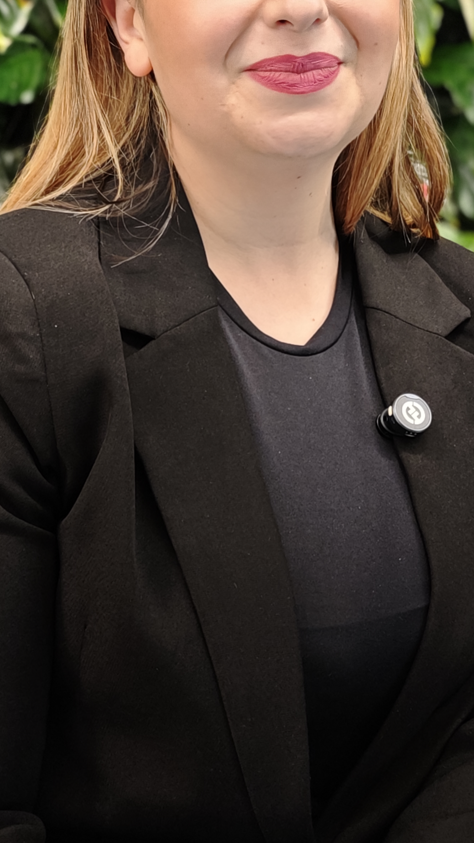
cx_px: 327
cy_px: 305
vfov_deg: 25.5
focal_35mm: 83
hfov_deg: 14.5
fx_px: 1854
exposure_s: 1/100
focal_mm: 8.72
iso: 160
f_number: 1.63
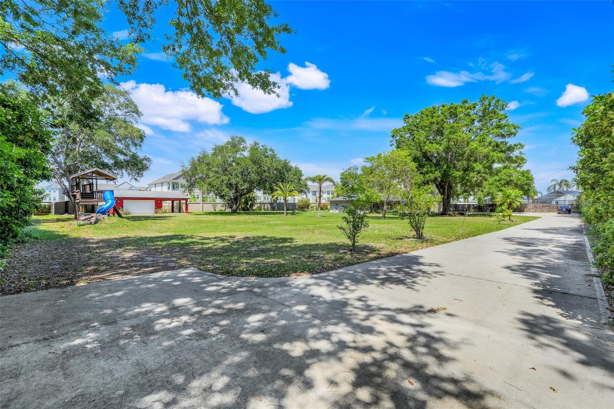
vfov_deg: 72.0
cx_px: 307
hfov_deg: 95.0
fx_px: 281
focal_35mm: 16
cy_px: 204
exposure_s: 1/50
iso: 250
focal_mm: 16.5
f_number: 9
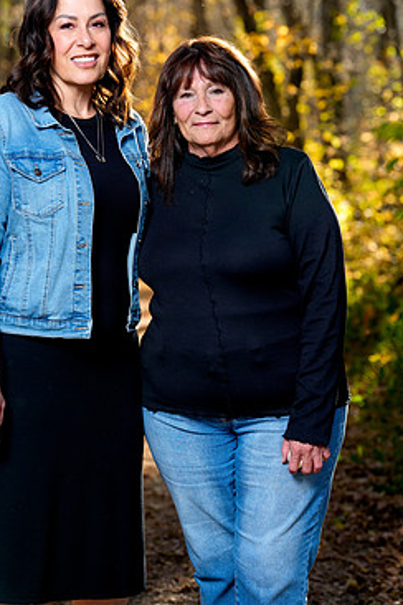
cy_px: 261
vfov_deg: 21.0
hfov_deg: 14.1
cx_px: 159
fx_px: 1629
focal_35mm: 97
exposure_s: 1/160
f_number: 3.5
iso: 400
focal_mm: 79
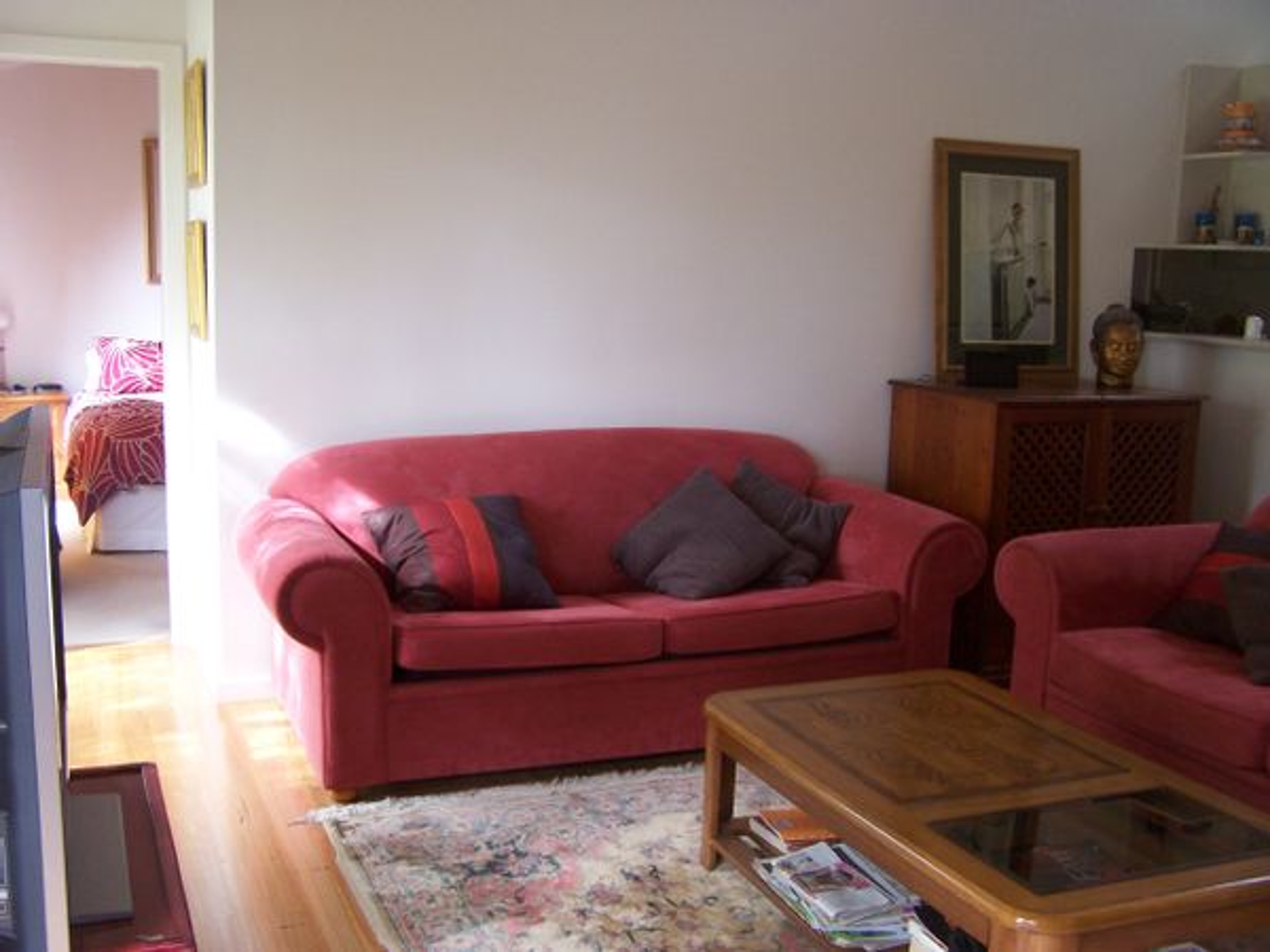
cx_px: 635
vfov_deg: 37.7
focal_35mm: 38
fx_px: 1394
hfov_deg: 49.0
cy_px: 476
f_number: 2.8
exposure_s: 1/25
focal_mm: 6.3
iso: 140
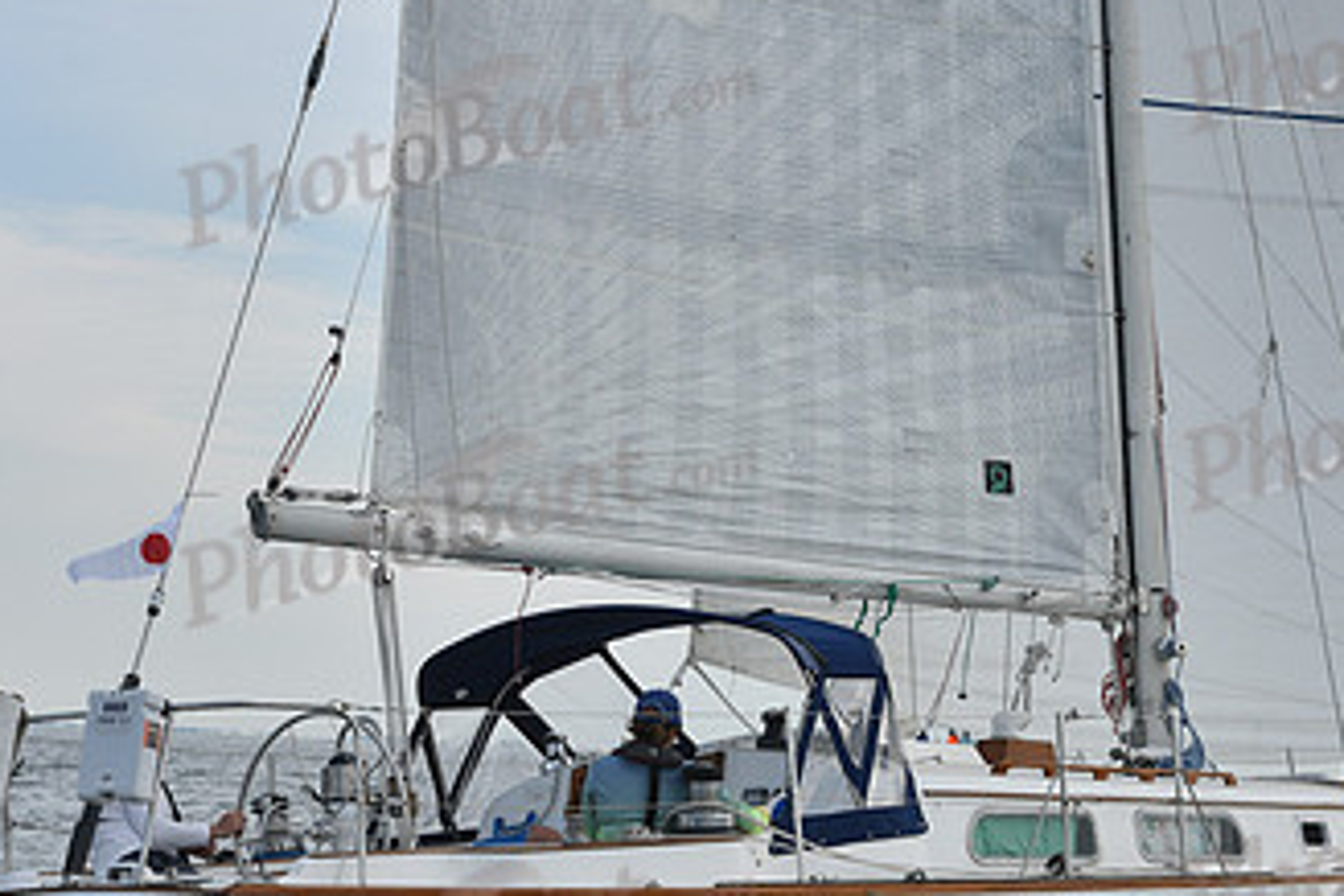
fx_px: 4629
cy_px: 676
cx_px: 974
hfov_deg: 16.5
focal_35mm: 124
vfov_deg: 11.0
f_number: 7.1
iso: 320
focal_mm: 70
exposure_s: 1/1000
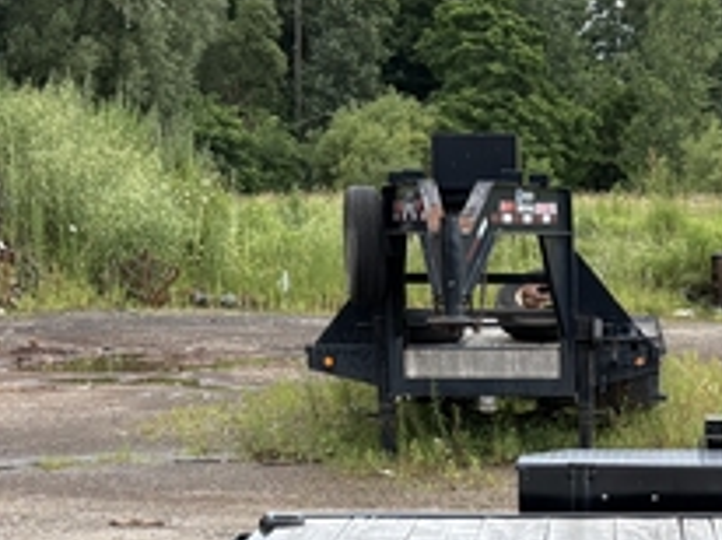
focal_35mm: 101
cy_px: 631
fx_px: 2104
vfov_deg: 14.2
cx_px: 803
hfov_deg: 18.7
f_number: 1.6
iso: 64
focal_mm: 5.96
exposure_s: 1/1848
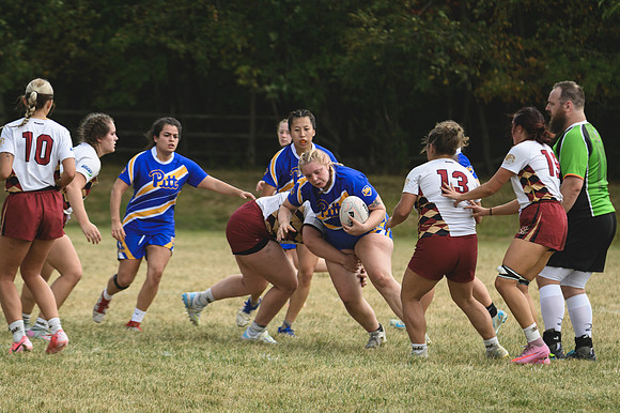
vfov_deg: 4.2
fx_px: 5680
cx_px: 310
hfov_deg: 6.2
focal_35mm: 330
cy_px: 206
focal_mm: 220
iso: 360
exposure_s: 1/1000
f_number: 5.3
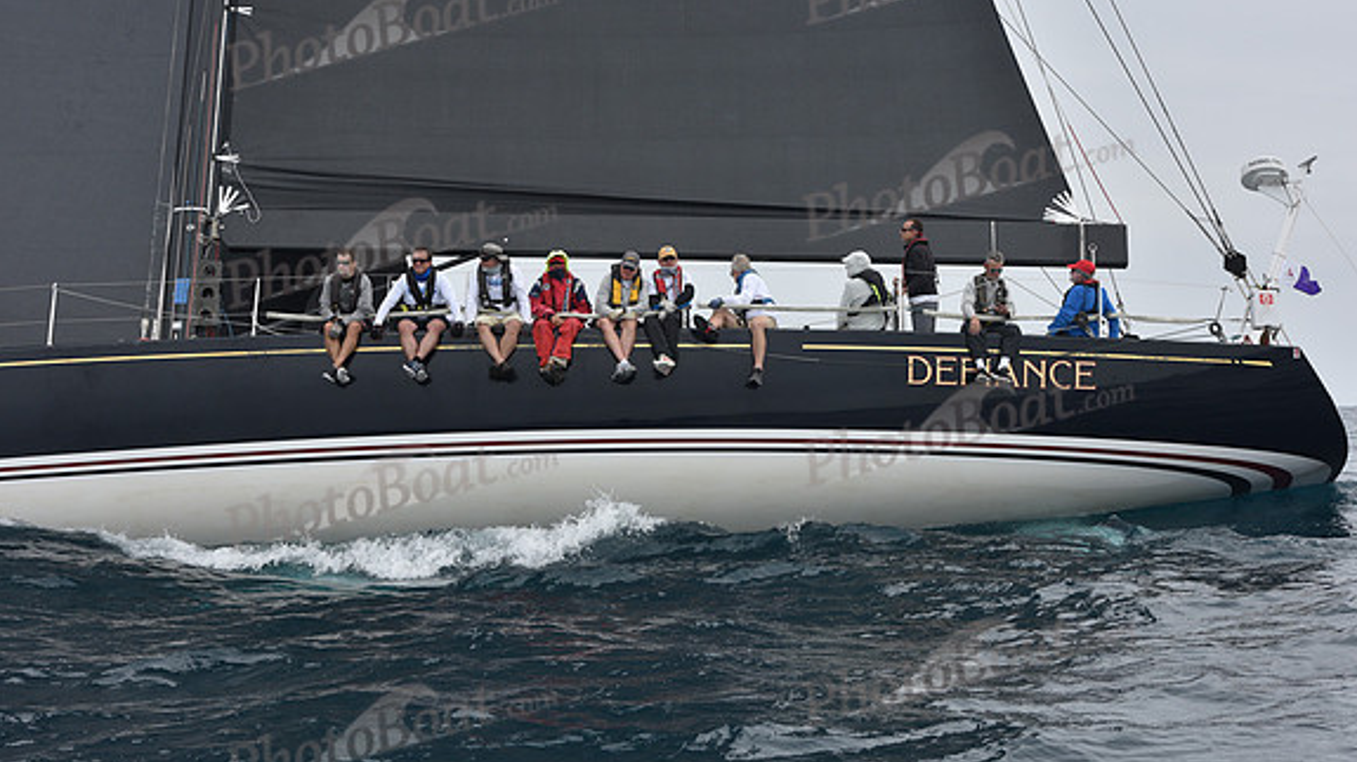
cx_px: 682
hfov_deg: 28.6
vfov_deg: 16.3
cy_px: 336
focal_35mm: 74
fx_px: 2662
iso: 250
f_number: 8
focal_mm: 70
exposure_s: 1/800
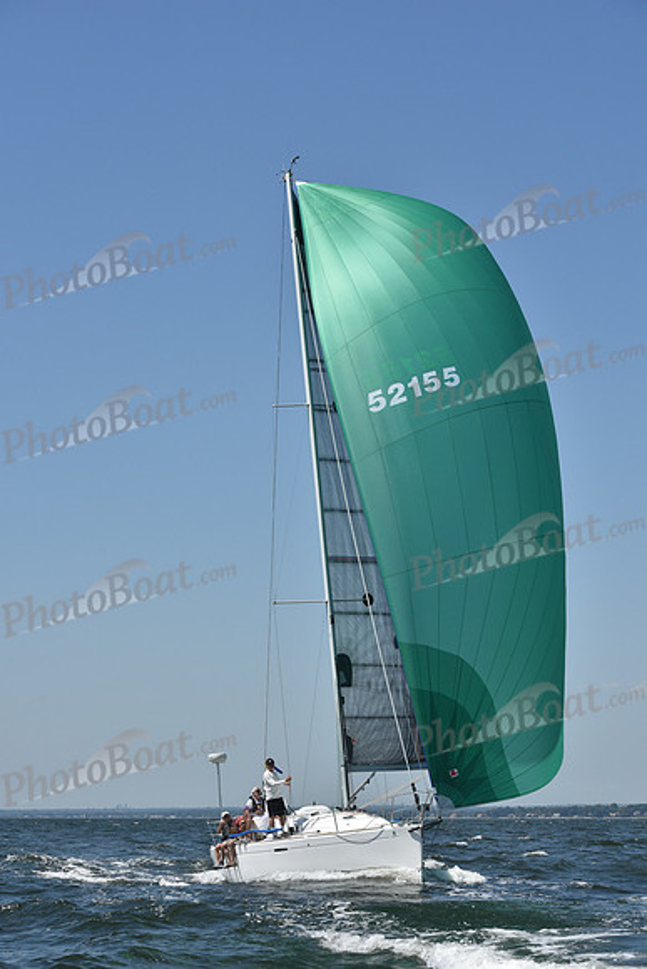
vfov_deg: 27.0
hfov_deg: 18.2
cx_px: 324
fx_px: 2021
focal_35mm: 75
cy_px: 484
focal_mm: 75
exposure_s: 1/1250
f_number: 9
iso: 250
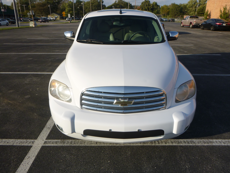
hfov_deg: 69.4
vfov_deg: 54.9
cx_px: 115
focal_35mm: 25
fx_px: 166
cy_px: 86
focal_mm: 4.5
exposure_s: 1/500
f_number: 3.9
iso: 100
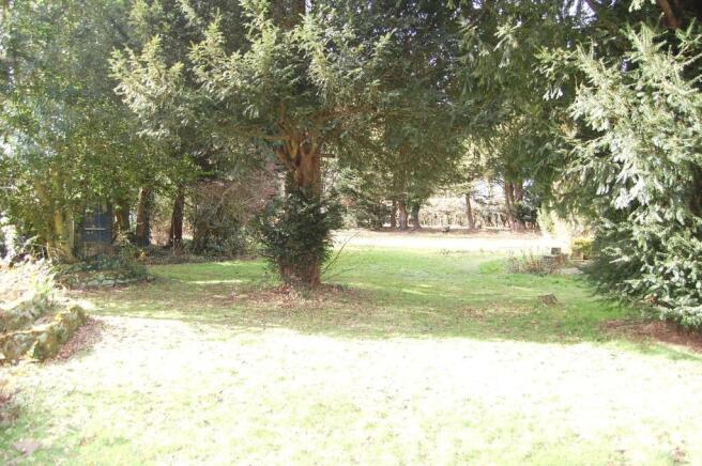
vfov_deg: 47.8
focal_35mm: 27
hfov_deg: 67.4
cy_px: 233
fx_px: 526
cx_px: 351
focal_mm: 18
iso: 400
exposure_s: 1/250
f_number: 3.5
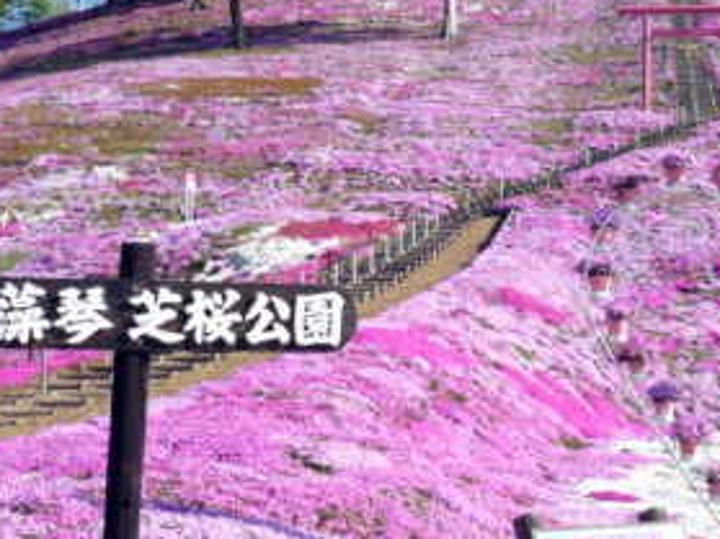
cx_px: 459
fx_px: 1476
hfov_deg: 27.3
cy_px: 170
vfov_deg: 20.6
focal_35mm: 71
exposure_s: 1/1000
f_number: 2.8
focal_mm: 5.5
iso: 100
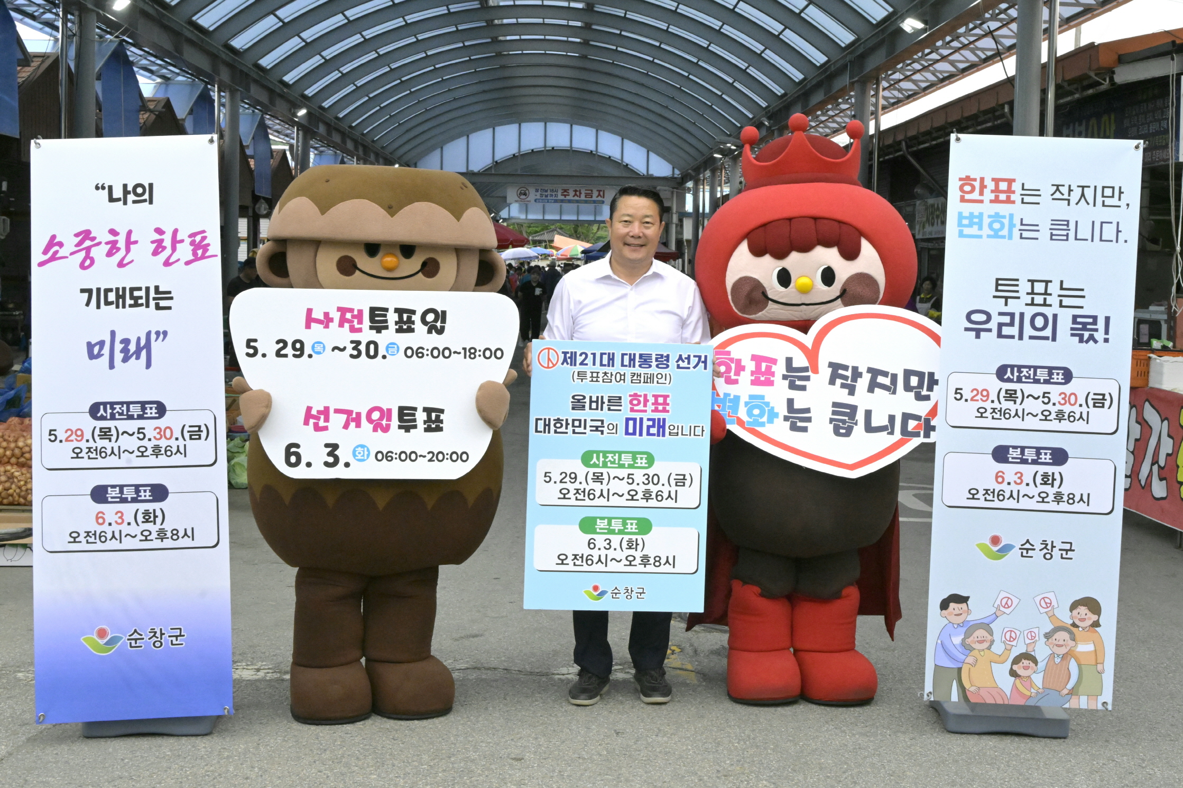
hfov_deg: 43.6
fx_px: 1478
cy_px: 394
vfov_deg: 29.8
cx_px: 592
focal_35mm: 45
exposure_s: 1/833
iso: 6400
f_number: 14
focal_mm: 45
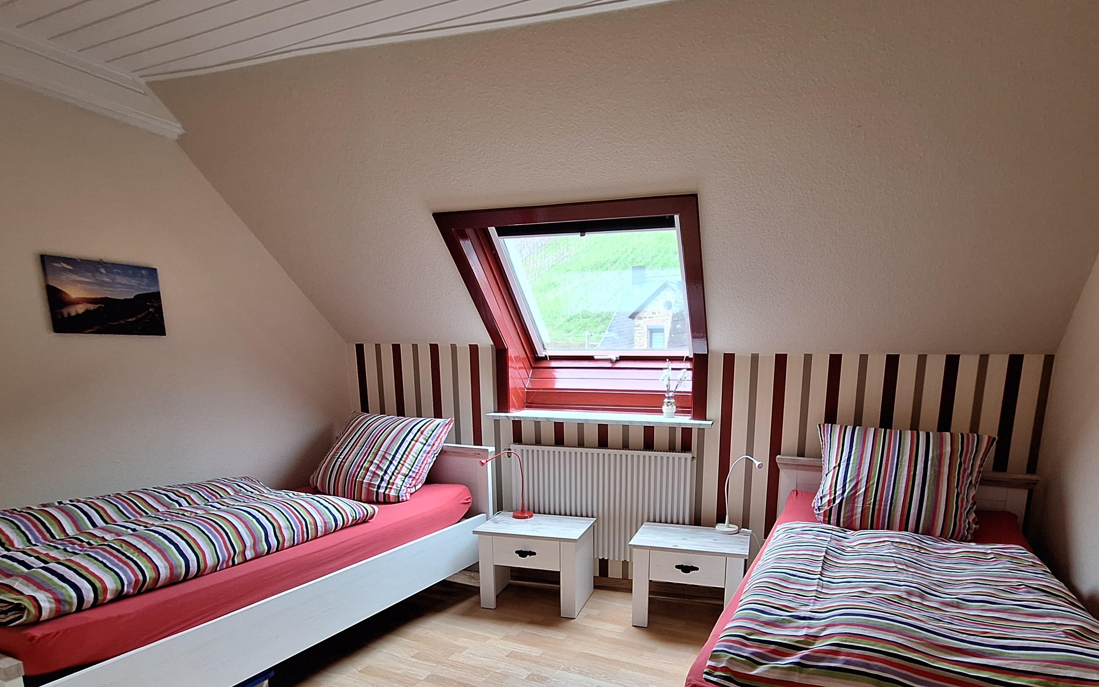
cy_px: 481
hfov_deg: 90.6
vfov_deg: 62.6
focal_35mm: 18
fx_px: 539
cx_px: 619
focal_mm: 1.74
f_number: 2.2
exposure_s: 1/40
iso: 80
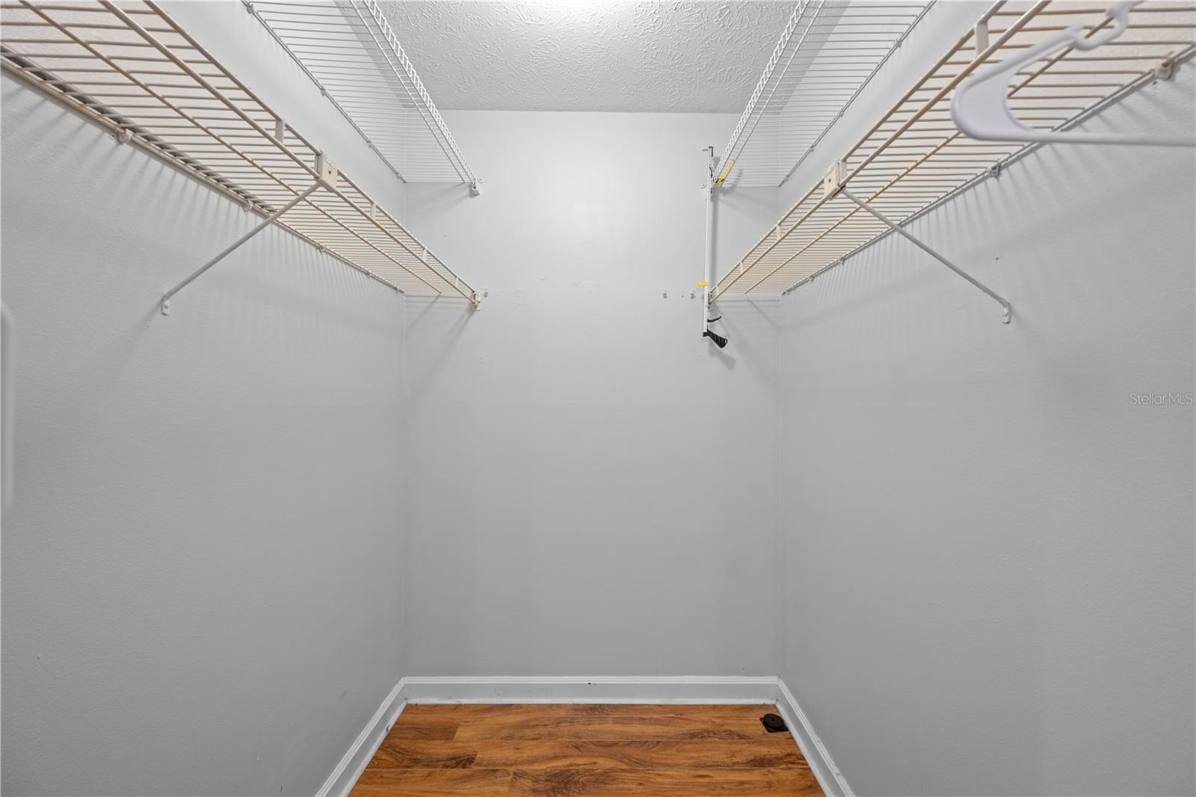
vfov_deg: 81.2
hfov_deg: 104.3
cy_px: 398
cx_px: 598
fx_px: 465
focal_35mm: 14
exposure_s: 1/2.5
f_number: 8
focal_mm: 14
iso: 320
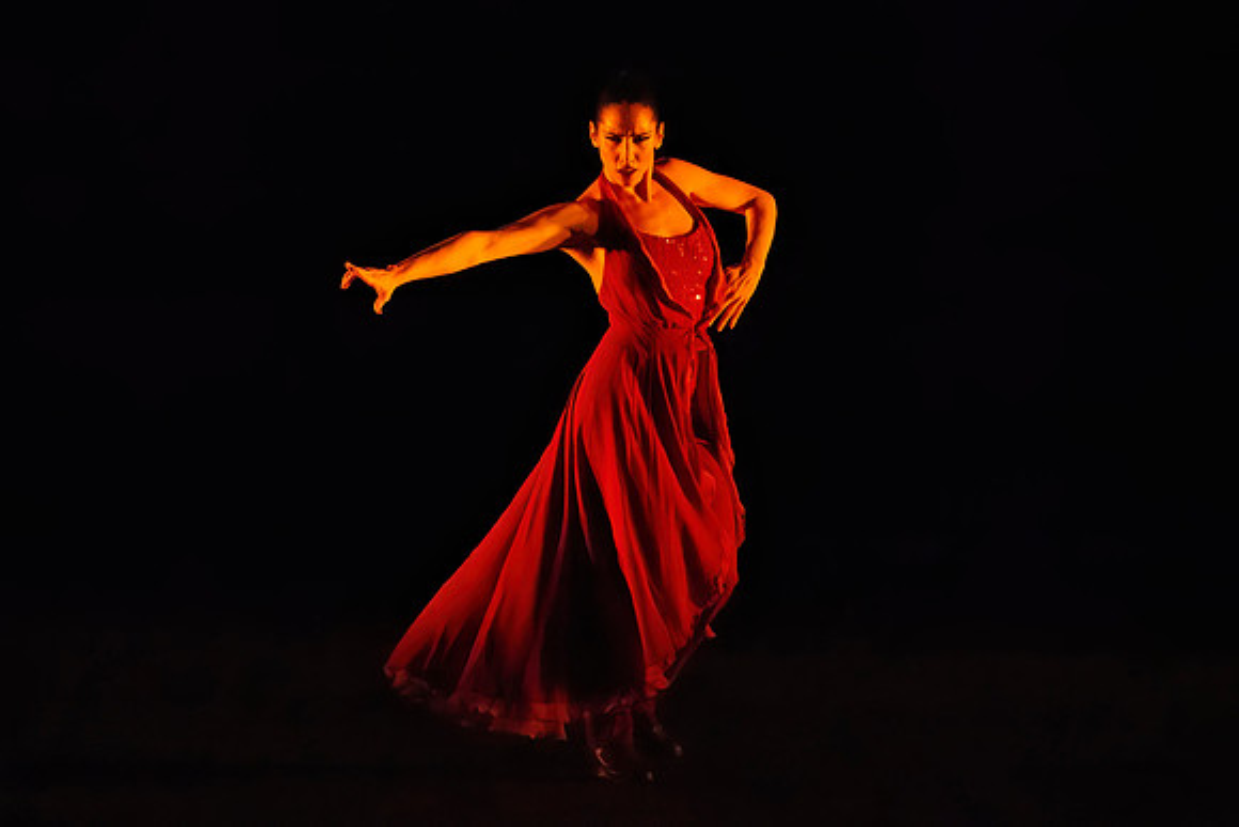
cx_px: 643
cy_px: 476
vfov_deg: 3.3
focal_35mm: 412
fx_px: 14187
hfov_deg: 5.0
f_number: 7.1
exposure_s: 1/400
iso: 25600
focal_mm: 324
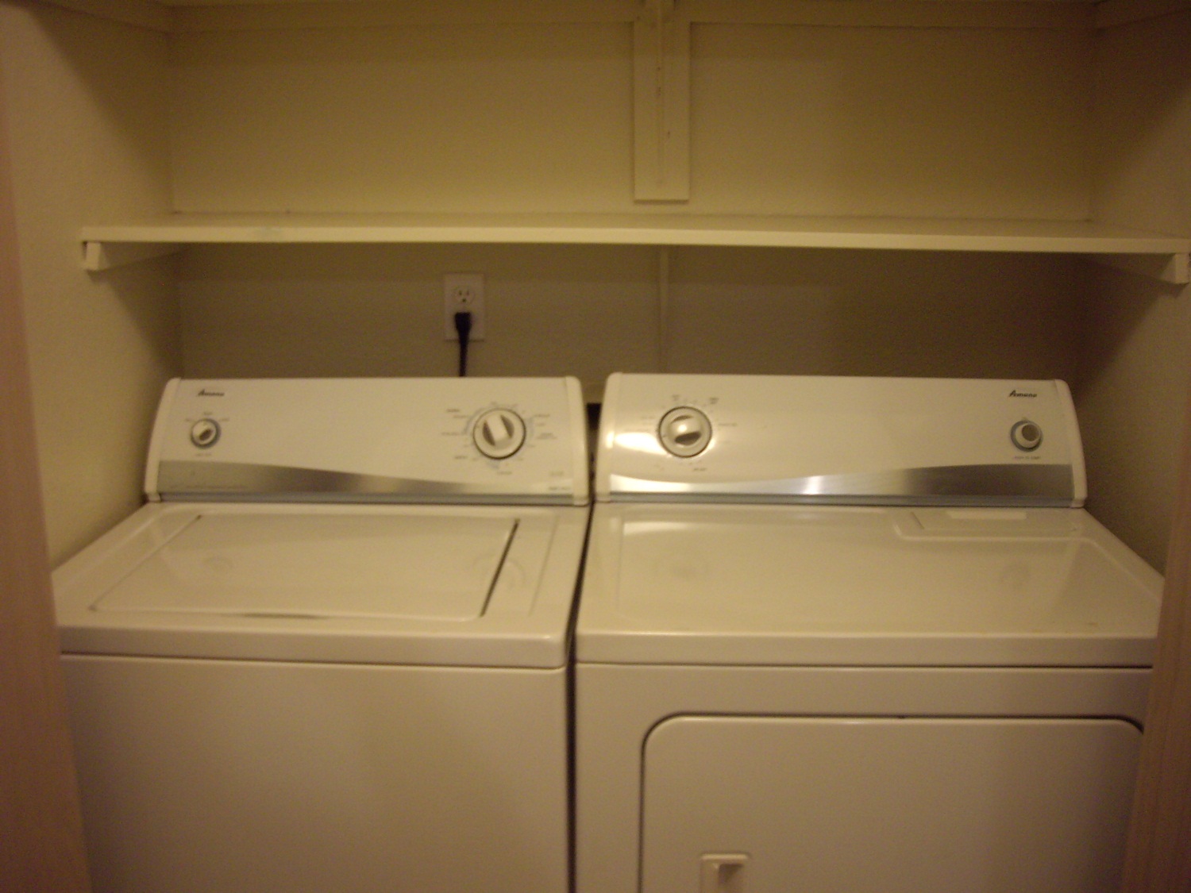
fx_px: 1307
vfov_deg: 37.7
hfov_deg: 49.0
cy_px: 446
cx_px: 596
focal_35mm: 38
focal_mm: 6.2
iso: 200
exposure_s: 1/15
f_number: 2.7
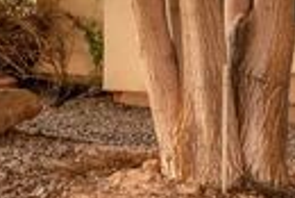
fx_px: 902
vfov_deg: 12.4
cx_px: -109
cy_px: 8
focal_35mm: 110
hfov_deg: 17.2
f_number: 8
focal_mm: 14
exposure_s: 1/10
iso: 125
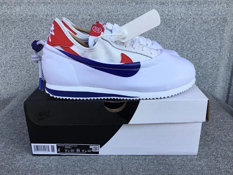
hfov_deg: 56.8
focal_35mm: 32
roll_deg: +0.8
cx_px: 116
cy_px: 88
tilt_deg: -20.0
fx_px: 215
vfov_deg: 44.2
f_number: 2.4
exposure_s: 1/497
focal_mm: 3.3
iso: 25
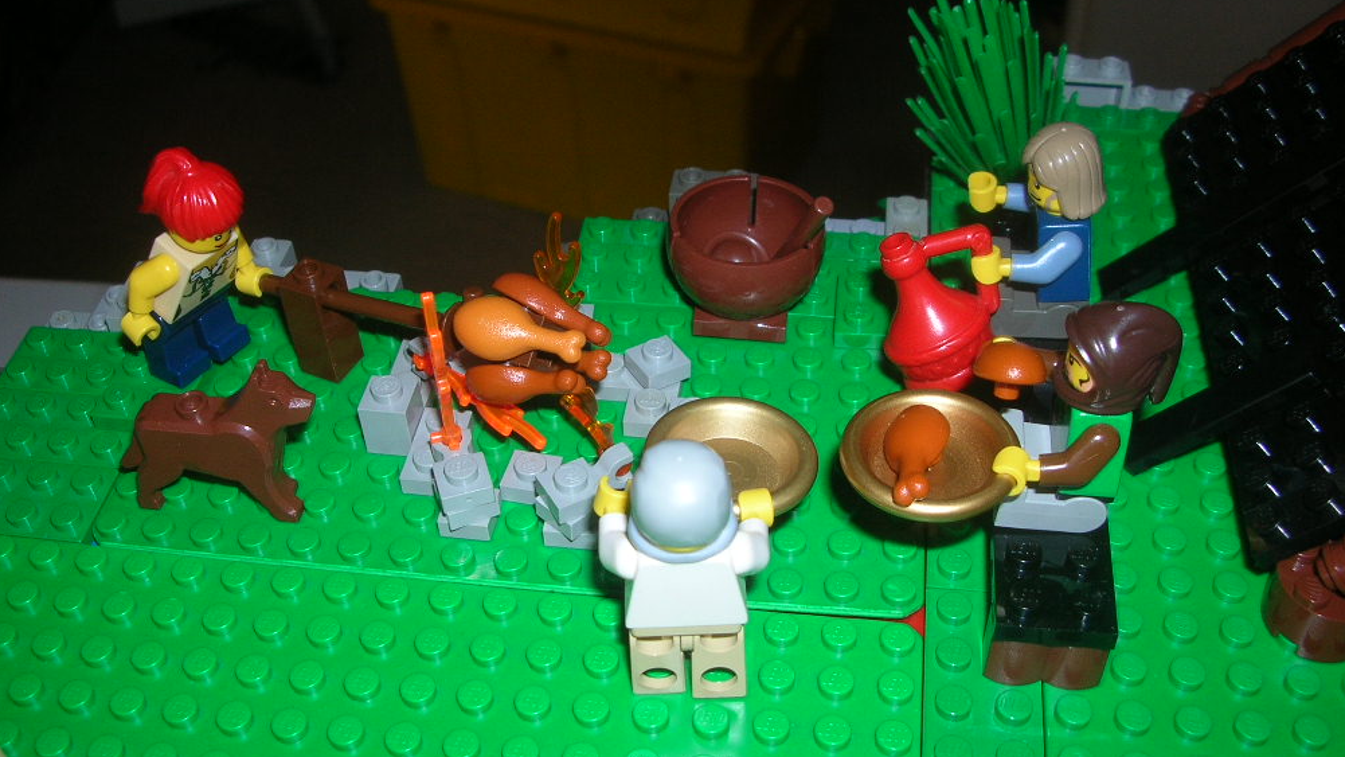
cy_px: 389
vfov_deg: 30.4
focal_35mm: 39
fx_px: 1391
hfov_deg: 51.6
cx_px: 660
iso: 50
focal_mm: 5.8
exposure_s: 1/60.1
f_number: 2.8
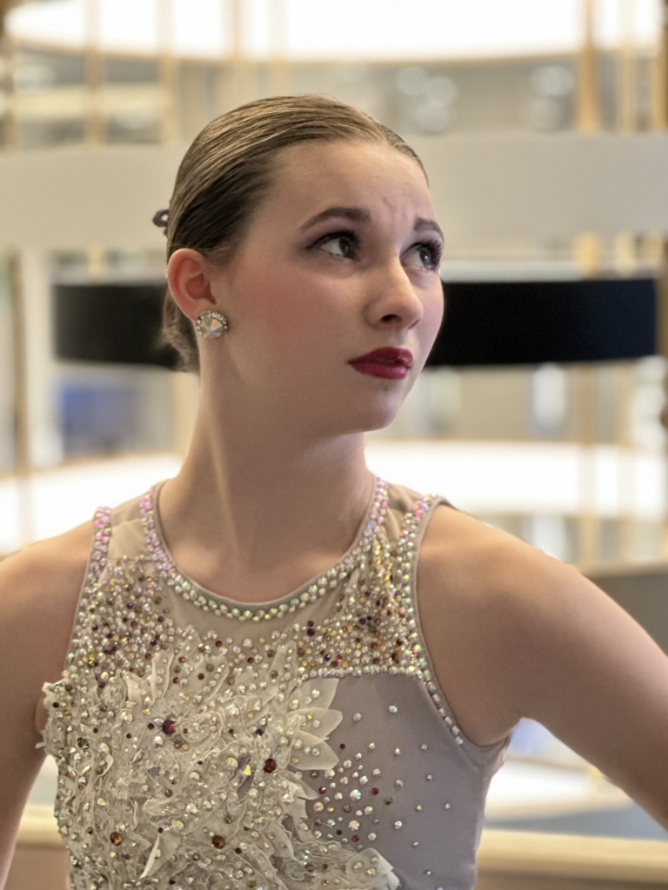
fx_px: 1981
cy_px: 445
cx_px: 334
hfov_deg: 19.1
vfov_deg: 25.3
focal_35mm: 77
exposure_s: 1/15
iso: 640
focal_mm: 9
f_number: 2.8
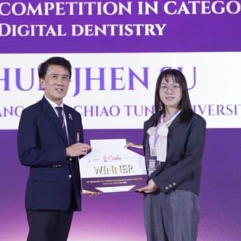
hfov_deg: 13.8
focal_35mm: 126
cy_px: 132
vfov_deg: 13.8
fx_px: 992
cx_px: 89
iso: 1000
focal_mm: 54
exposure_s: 1/60
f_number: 4
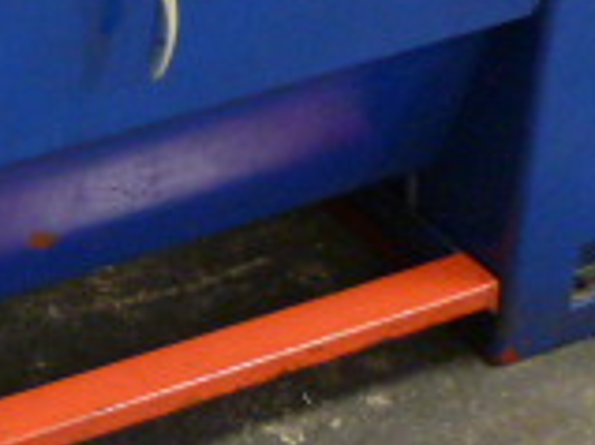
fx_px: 2284
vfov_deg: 10.5
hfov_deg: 14.1
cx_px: -217
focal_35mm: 133
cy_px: -325
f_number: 2.8
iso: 400
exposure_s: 1/30
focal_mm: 5.5
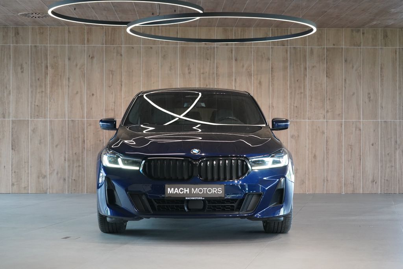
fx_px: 705
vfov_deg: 21.6
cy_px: 134
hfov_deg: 31.9
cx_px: 202
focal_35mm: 63
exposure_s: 1/160
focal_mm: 63
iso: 4000
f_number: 5.6
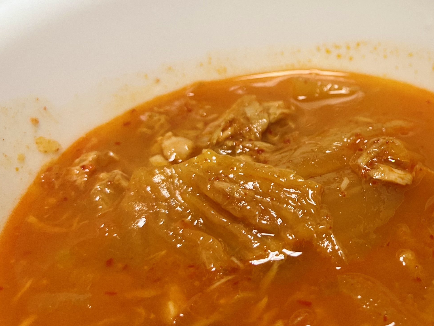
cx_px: 363
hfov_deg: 34.2
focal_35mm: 54
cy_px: 81
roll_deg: -0.8
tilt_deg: -32.6
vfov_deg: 26.7
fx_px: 677
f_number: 1.6
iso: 64
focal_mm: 5.1
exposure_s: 1/60
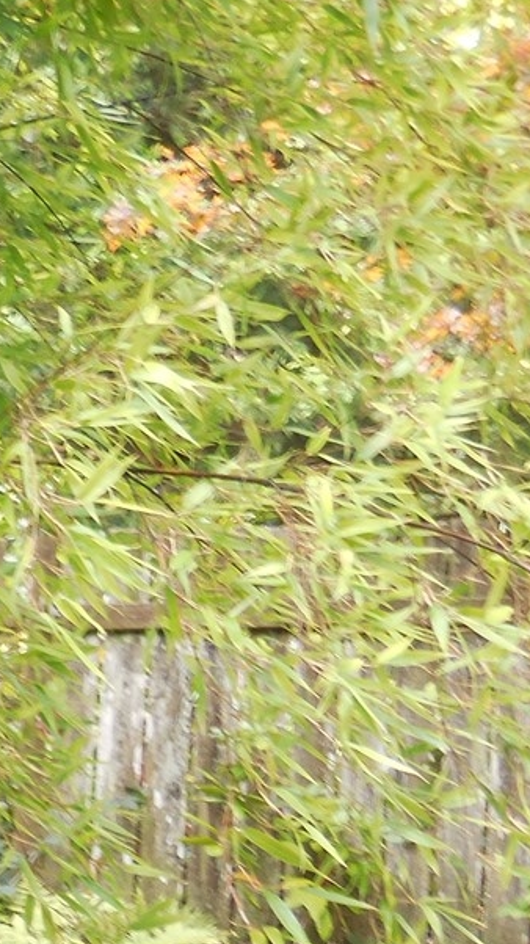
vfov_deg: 18.6
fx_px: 2827
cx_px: -586
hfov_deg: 9.8
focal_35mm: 113
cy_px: 888
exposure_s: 1/30
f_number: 3.9
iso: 125
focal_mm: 7
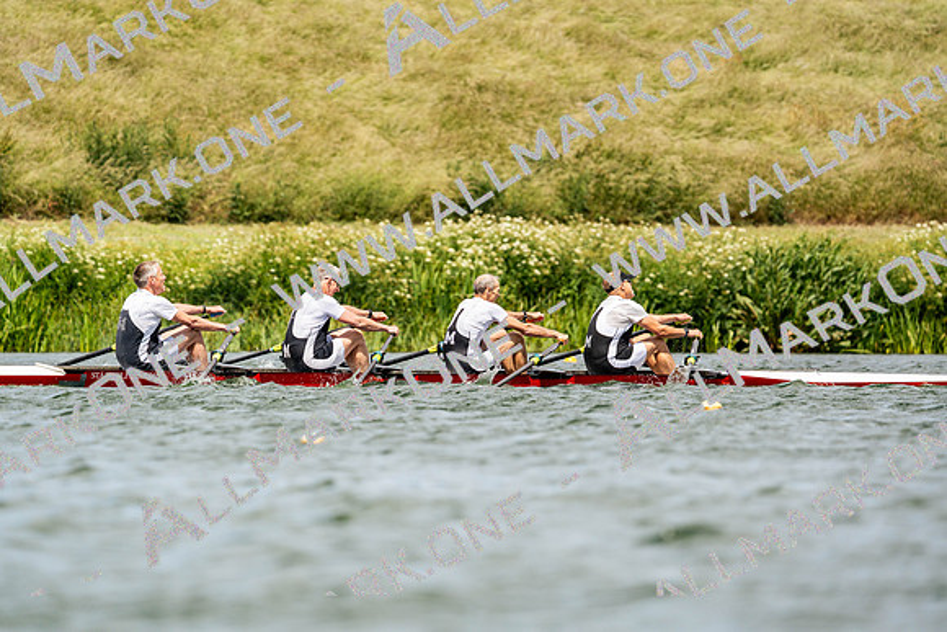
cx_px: 474
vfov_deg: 3.5
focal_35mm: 394
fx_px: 10366
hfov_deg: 5.2
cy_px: 316
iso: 250
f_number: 6.3
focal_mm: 394
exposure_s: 1/2000
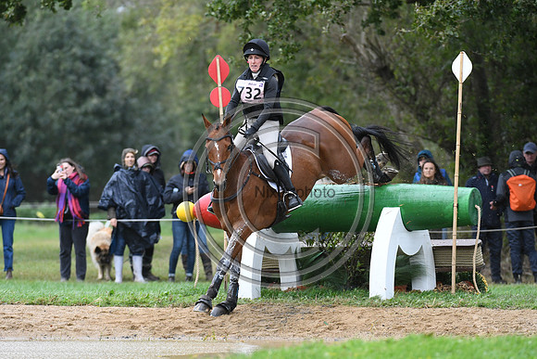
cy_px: 180
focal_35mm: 405
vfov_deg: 3.4
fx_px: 6042
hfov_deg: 5.1
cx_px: 268
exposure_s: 1/1250
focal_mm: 270
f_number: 4.5
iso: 1600
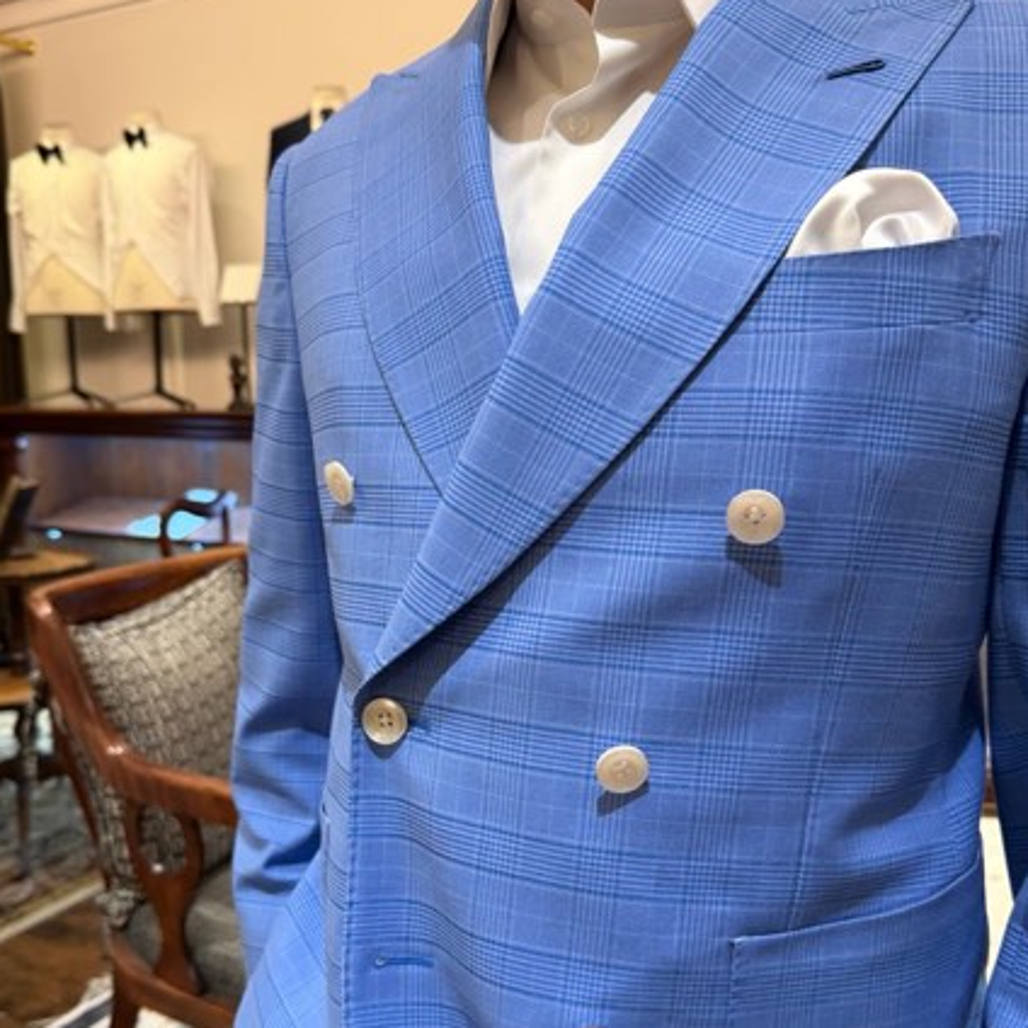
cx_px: 456
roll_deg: +0.0
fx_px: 1075
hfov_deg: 51.0
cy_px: 606
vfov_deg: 50.8
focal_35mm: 32
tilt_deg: -10.1
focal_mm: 6.76
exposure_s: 1/60
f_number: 1.78
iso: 250
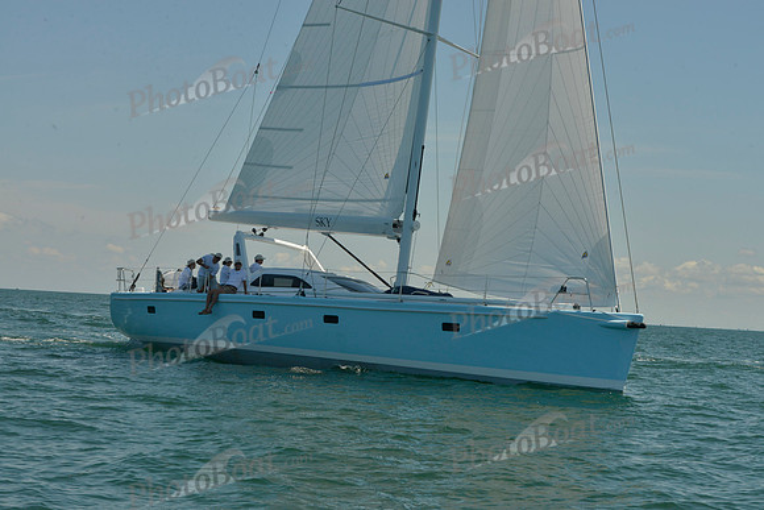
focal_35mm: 70
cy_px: 255
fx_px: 1486
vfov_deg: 19.5
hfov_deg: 28.8
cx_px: 382
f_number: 16
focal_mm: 70
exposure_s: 1/500
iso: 280
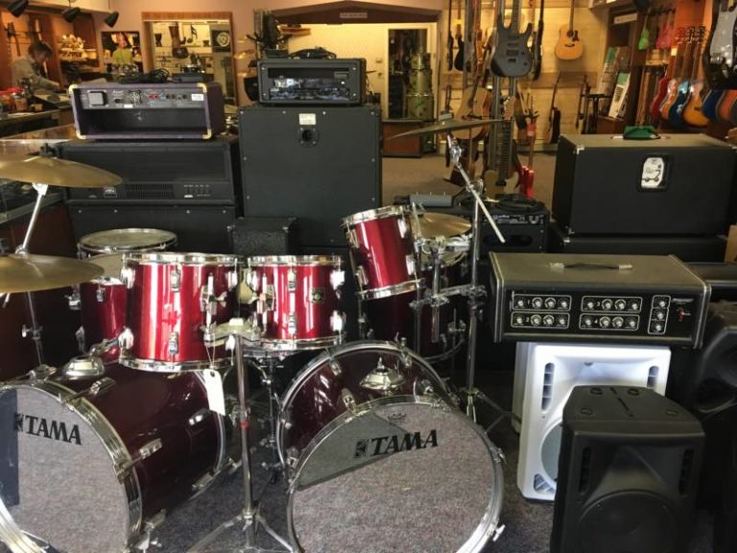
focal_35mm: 29
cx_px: 368
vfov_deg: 48.2
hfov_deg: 61.7
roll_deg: +0.9
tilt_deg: -18.3
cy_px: 276
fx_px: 617
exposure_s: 1/30
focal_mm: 4.15
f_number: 2.2
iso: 160
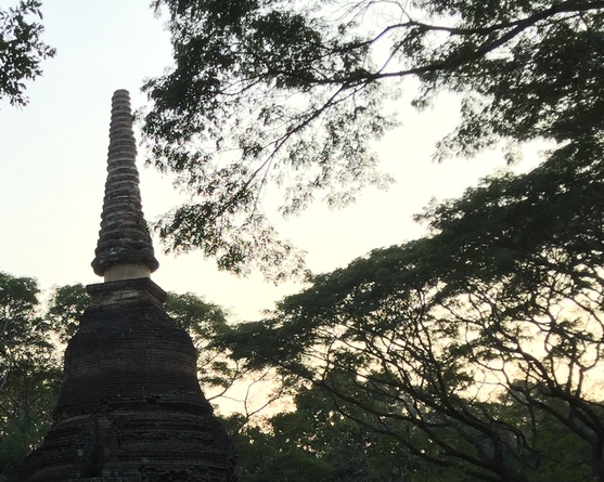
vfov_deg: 23.9
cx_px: 15
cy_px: 479
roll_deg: -0.2
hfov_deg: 29.2
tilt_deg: +6.5
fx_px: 1090
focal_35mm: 61
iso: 32
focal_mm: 4.15
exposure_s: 1/209
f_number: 2.2
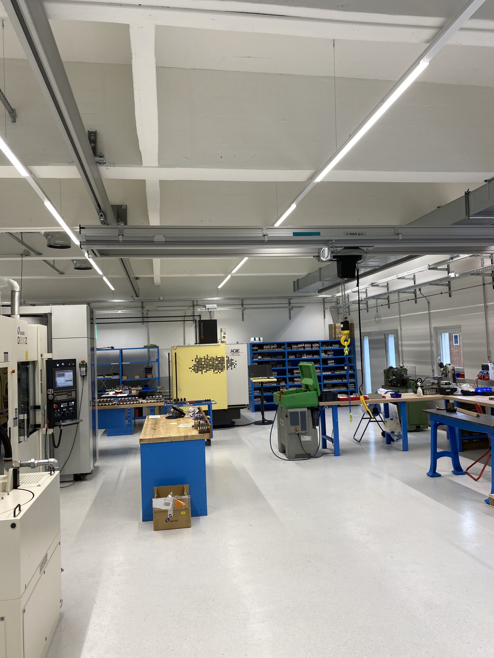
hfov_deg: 53.1
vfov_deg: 67.3
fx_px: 495
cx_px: 247
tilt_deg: +3.2
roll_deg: +1.7
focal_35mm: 26
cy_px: 329
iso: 40
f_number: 1.8
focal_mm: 4.25
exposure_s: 1/100
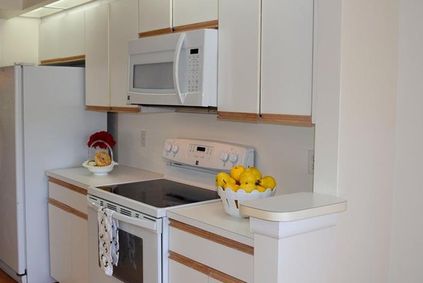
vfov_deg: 30.5
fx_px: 517
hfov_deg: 44.2
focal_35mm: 44
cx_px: 164
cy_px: 131
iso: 400
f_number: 4.5
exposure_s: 1/200
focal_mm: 20
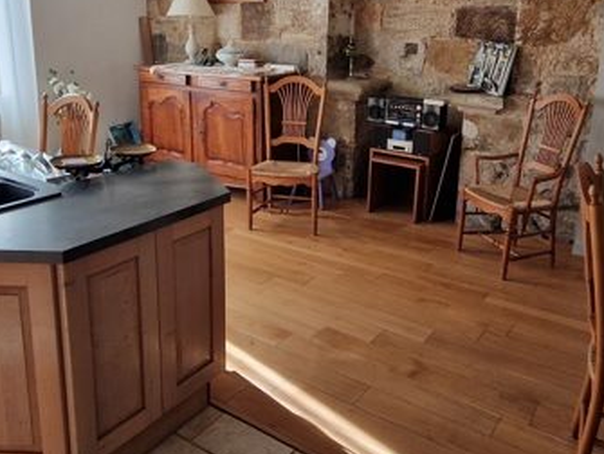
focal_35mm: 31
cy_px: 141
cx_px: 307
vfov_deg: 44.6
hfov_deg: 58.3
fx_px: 541
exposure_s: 1/100
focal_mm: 2.2
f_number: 2.2
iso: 80
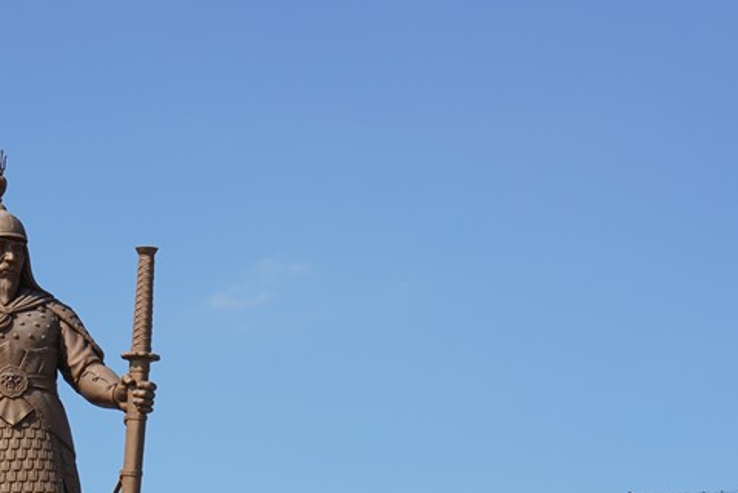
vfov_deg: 9.1
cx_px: 71
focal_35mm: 146
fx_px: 2995
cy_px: 823
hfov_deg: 13.9
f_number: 14
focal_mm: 35
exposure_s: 1/100
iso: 100
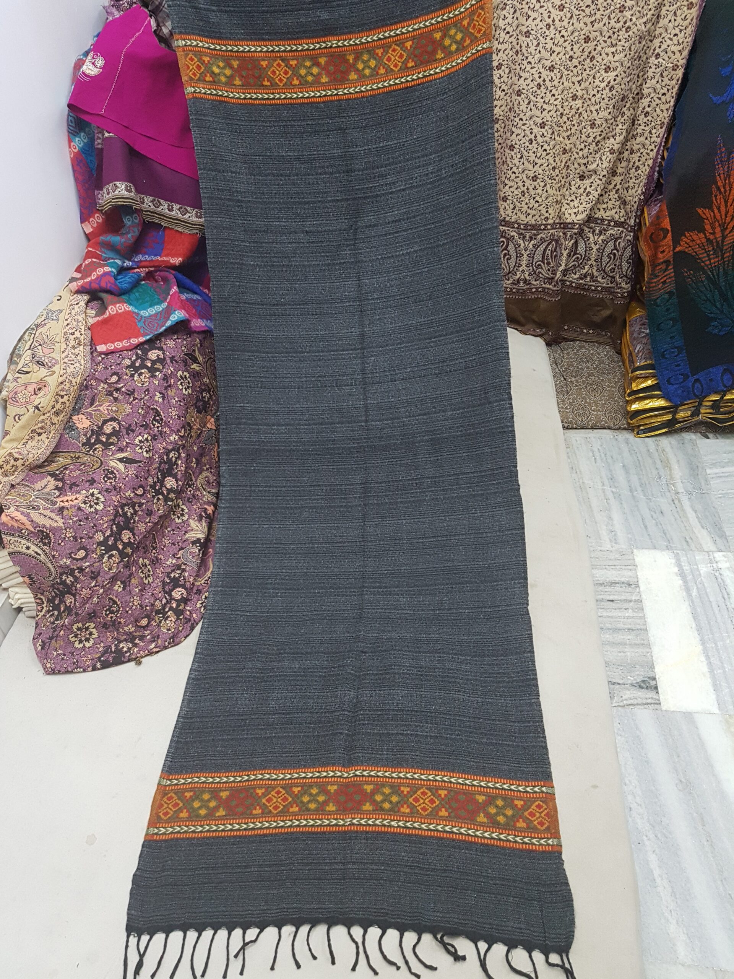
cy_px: 490
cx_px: 367
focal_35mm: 26
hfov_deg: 53.1
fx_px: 735
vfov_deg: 67.3
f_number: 1.7
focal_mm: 4.2
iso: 250
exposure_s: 1/20
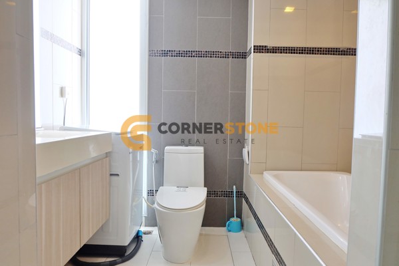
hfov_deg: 73.7
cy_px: 133
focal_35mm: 24
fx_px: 266
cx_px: 200
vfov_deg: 53.1
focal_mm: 16
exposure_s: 1/30
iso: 640
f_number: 4
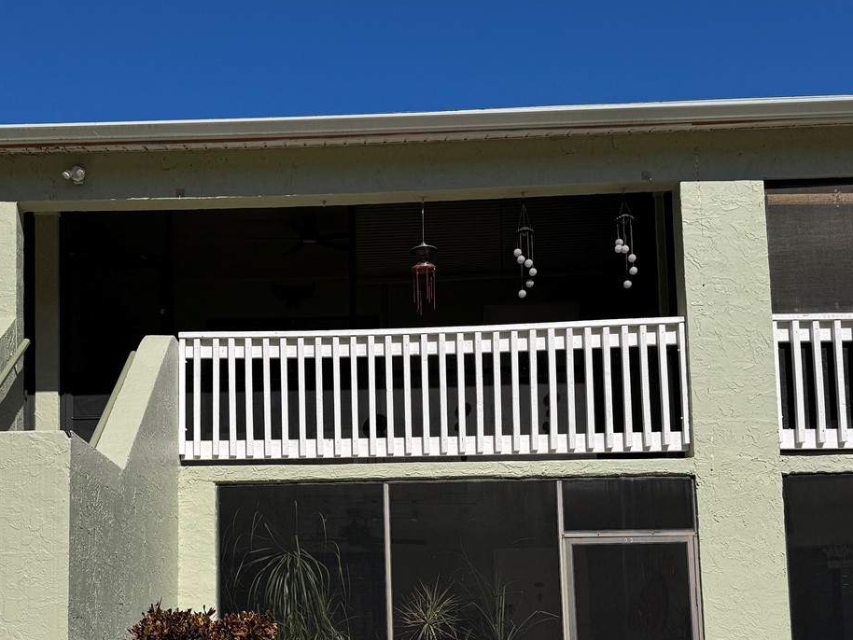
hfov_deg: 44.0
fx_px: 1035
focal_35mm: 42
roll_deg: +0.3
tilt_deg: +5.6
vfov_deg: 33.3
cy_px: 522
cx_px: 274
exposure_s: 1/9009
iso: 80
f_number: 1.78
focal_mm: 6.76
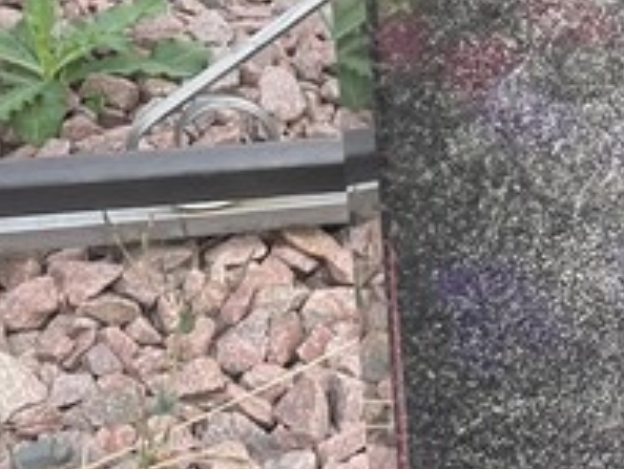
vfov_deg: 14.1
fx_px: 1895
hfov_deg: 16.3
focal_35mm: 105
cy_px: 195
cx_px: 1046
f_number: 1.6
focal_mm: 4.2
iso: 32
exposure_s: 1/678
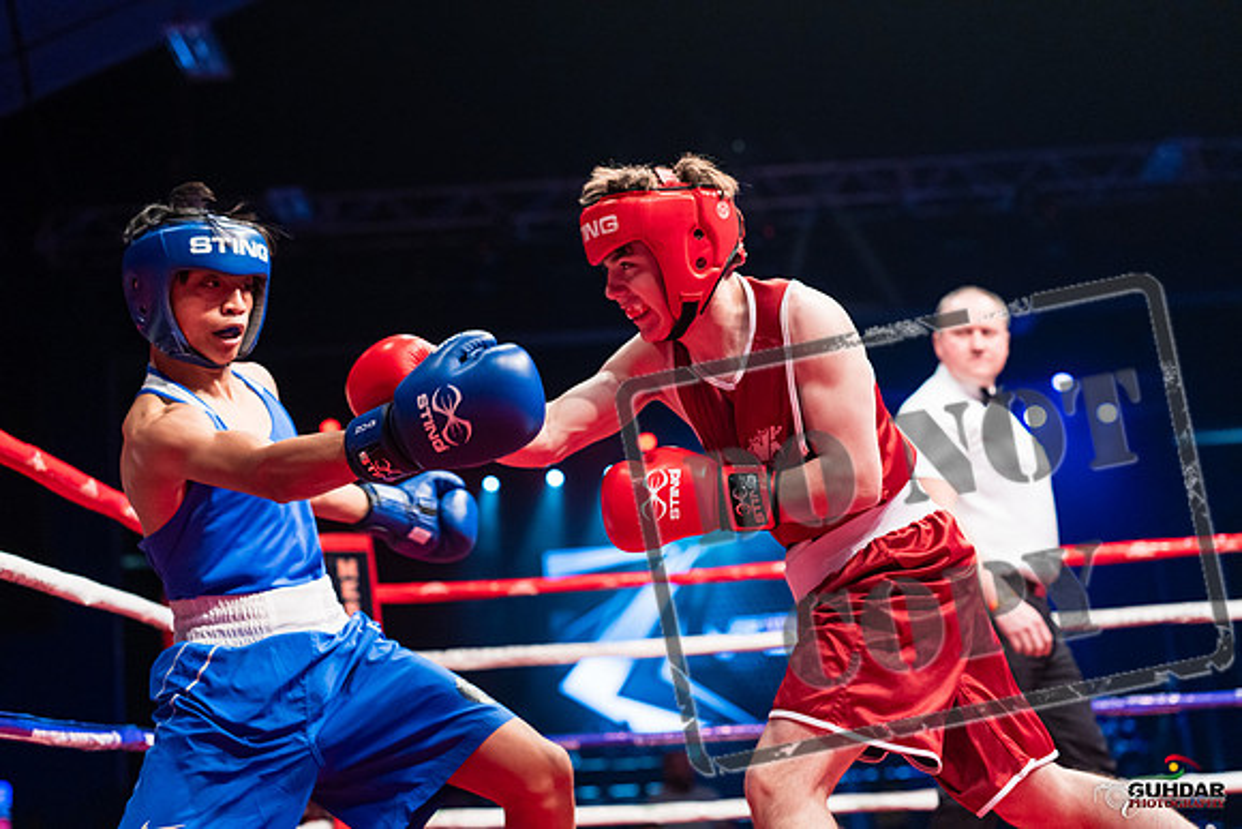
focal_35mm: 50
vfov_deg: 27.0
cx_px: 621
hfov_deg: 39.6
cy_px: 414
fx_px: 1725
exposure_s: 1/1000
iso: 3200
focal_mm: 50
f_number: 2.5
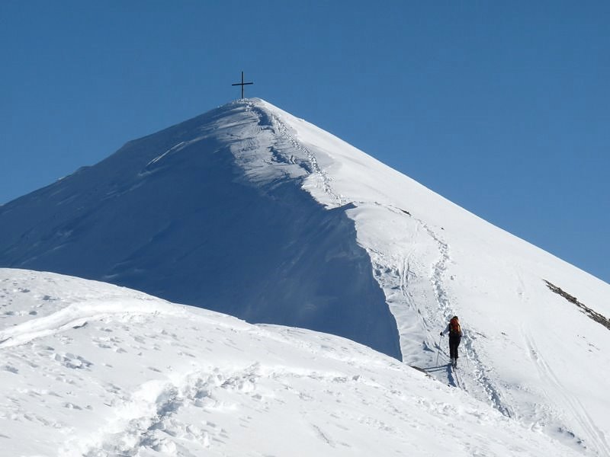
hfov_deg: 12.4
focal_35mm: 159
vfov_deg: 9.3
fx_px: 2802
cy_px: 228
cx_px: 305
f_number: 8
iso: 100
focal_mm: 28.3
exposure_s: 1/500
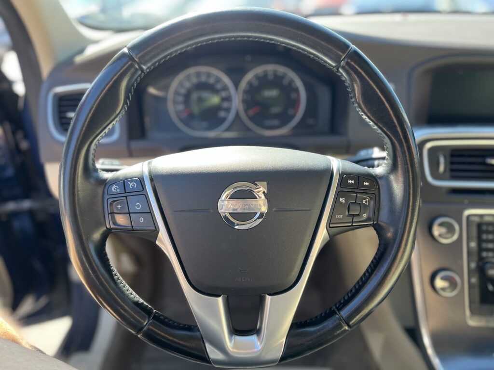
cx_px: 247
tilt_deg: -26.5
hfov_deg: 67.3
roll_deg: +2.7
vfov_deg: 53.1
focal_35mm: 26
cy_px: 185
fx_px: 371
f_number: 1.6
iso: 50
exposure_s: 1/173
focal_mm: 5.1
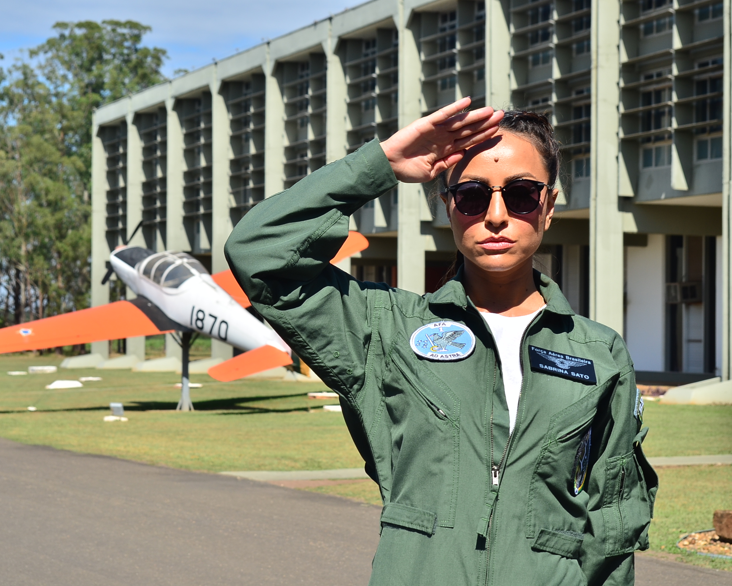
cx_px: 383
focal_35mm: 99
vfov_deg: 15.5
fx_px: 2145
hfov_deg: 19.4
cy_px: 293
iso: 100
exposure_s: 1/320
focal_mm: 58
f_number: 11
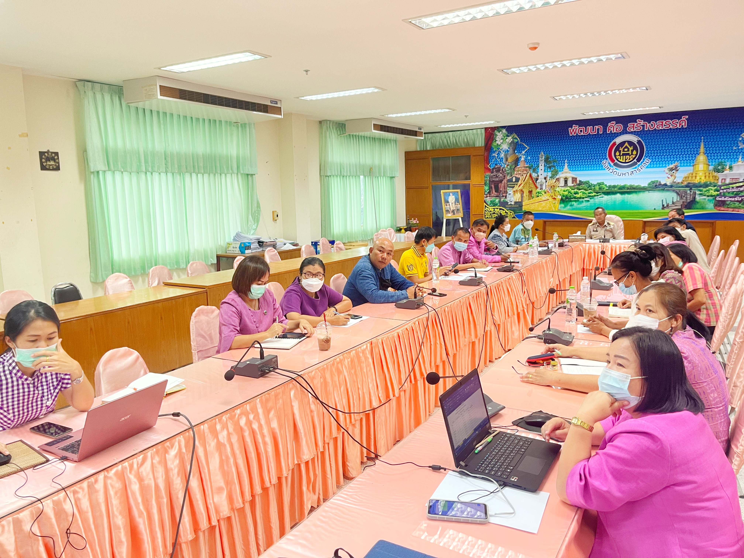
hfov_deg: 67.3
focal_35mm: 26
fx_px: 559
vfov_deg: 53.1
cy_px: 279
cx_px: 372
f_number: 1.6
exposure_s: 1/50
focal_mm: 5.1
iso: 100
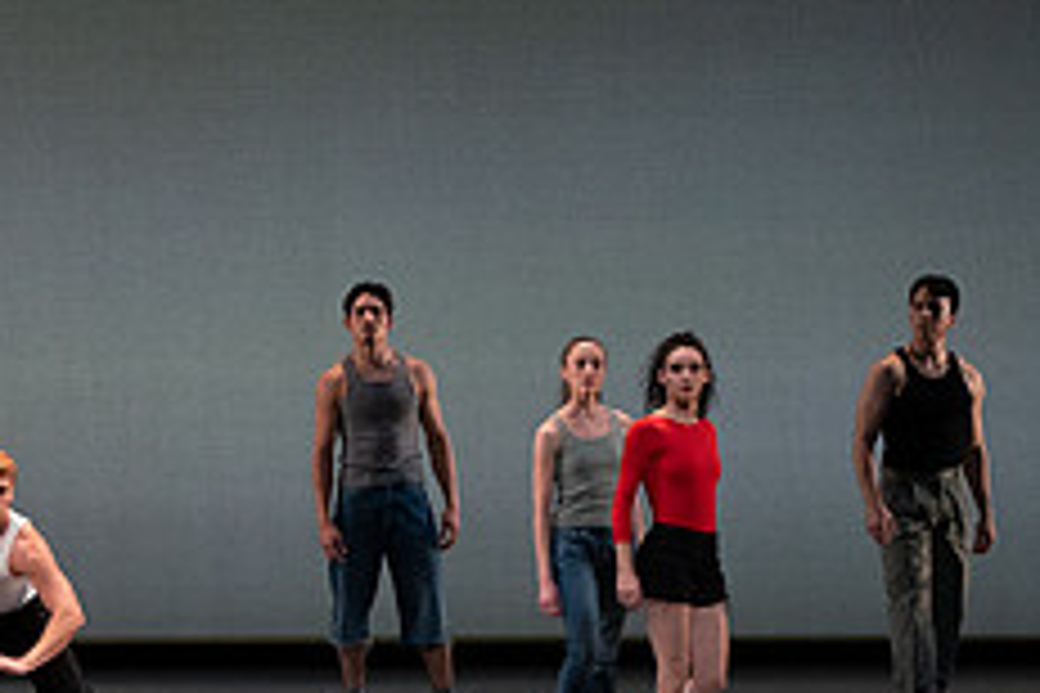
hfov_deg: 5.4
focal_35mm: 382
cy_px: 371
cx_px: -261
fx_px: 11035
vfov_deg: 3.6
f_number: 9
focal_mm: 152
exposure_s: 1/500
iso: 5000
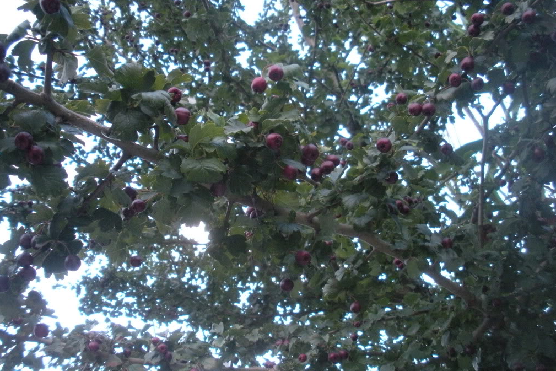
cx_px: 280
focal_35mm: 38
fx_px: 587
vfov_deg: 35.1
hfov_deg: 50.7
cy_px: 181
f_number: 3.5
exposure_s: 1/59
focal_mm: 6.3
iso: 400
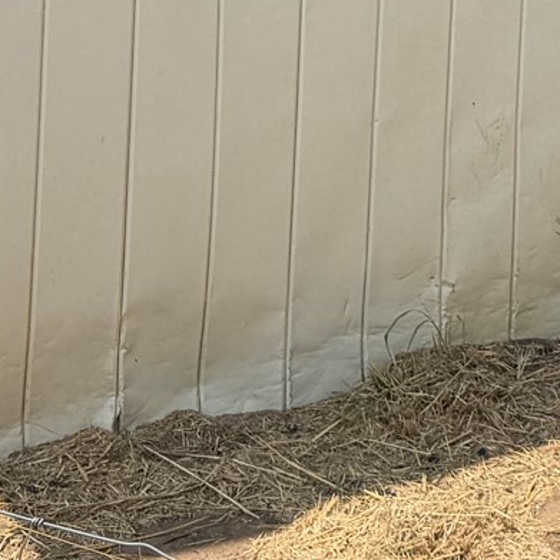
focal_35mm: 111
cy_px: -269
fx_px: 2032
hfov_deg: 15.5
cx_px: 516
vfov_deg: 14.7
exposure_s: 1/5714
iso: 100
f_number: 1.78
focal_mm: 6.76
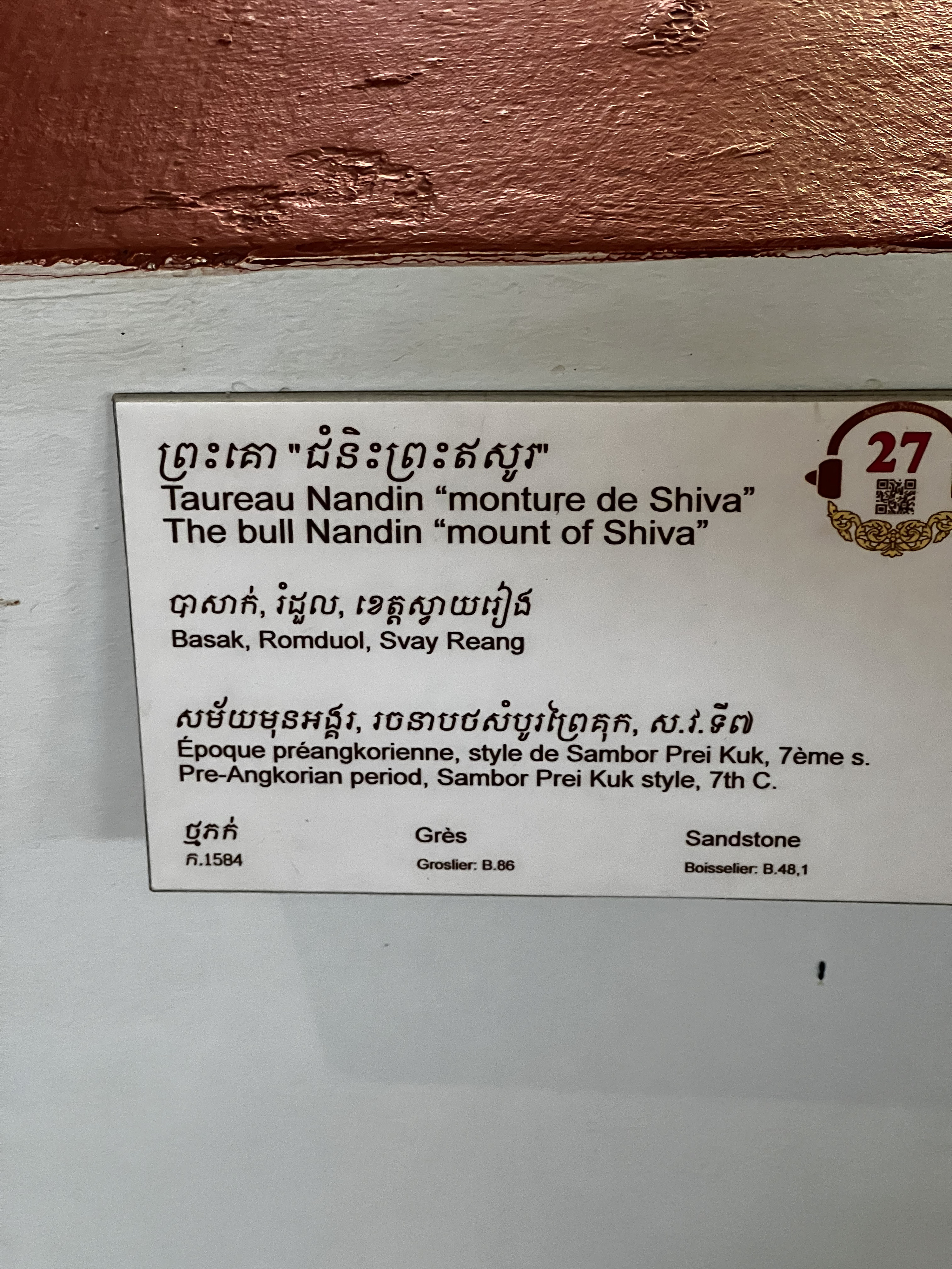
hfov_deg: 19.1
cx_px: 476
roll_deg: +1.4
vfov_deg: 25.3
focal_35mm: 77
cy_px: 634
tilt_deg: -41.8
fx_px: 2824
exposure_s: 1/60
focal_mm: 9
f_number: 2.8
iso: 640
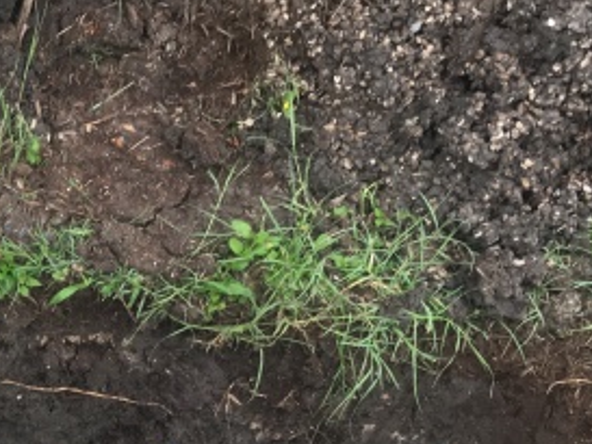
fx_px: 1454
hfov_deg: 21.8
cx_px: -63
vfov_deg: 16.9
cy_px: 459
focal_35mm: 85
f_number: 2.2
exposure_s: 1/120
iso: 40
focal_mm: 4.15
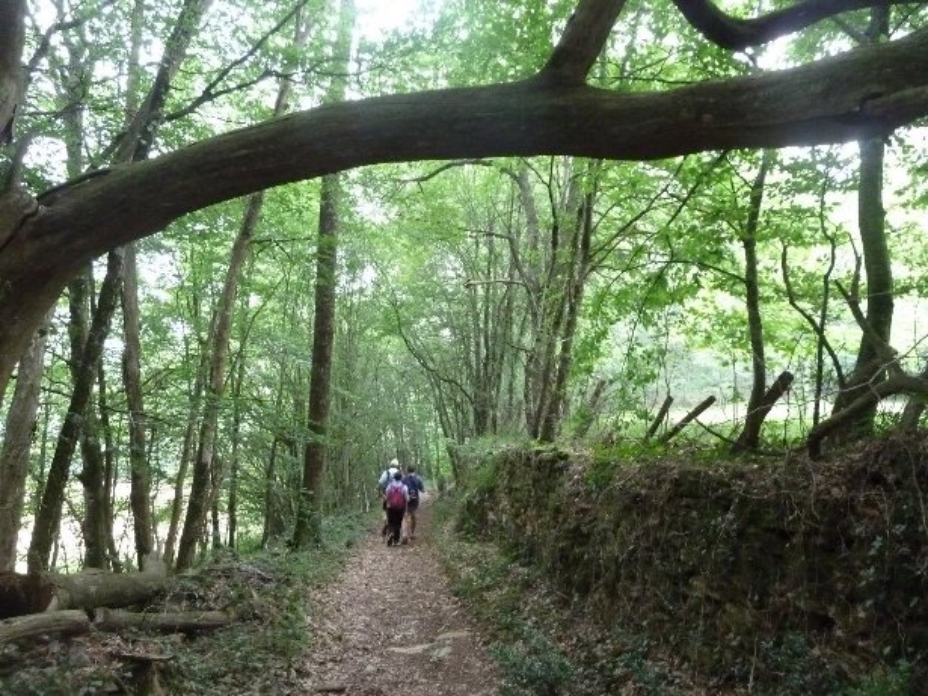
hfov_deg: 69.4
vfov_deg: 54.9
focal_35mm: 25
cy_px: 348
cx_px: 464
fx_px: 670
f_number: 3.3
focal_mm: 4.1
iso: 800
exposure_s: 1/25
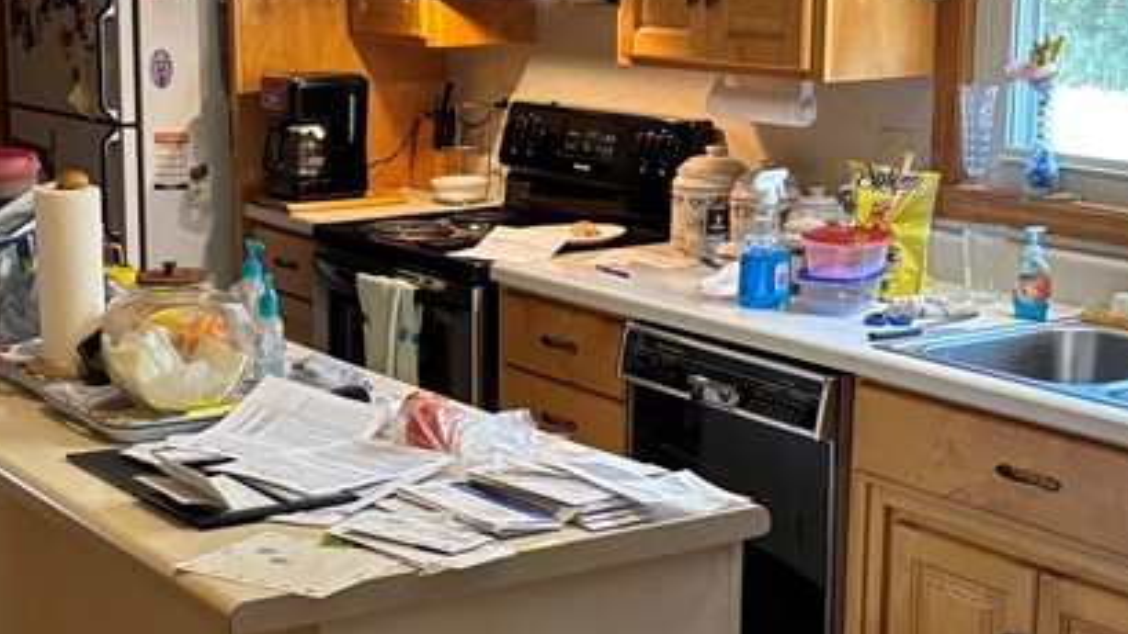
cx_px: 375
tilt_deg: -12.9
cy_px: 422
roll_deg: +0.6
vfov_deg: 17.0
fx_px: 2123
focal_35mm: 71
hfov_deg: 29.5
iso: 320
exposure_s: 1/60
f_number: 1.6
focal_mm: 5.96
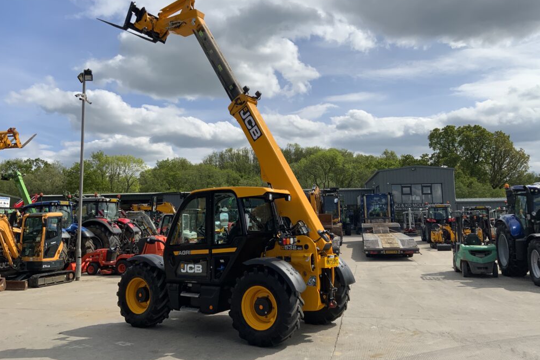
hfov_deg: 60.3
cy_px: 166
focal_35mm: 31
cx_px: 266
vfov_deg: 42.3
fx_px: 465
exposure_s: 1/3788
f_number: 1.8
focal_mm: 3
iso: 20
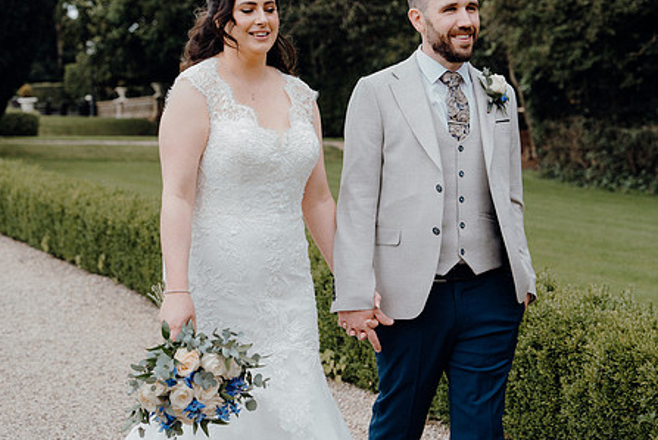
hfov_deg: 28.8
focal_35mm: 70
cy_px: 168
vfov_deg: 19.5
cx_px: 337
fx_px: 1281
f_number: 3.5
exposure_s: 1/160
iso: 125
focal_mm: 54
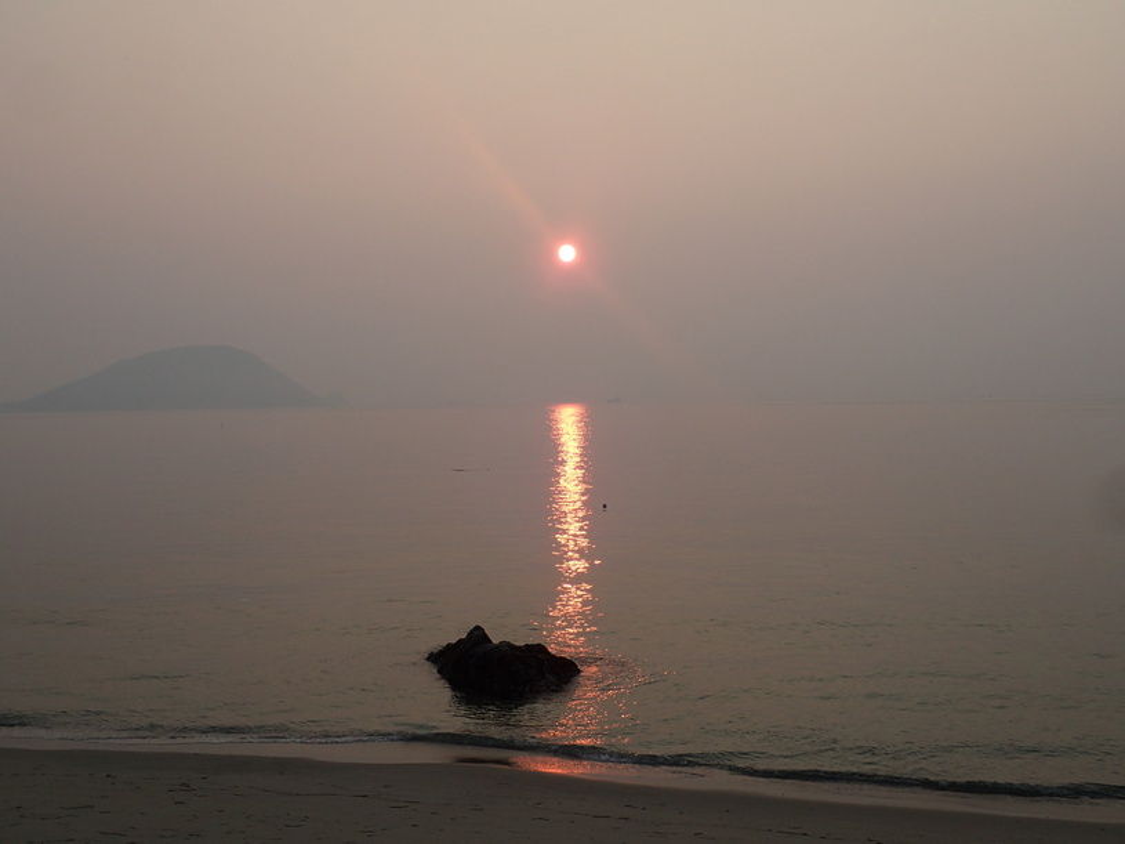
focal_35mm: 43
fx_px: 1397
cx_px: 562
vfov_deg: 33.6
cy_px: 422
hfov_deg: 43.9
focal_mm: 7.86
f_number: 4
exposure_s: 1/500
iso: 100
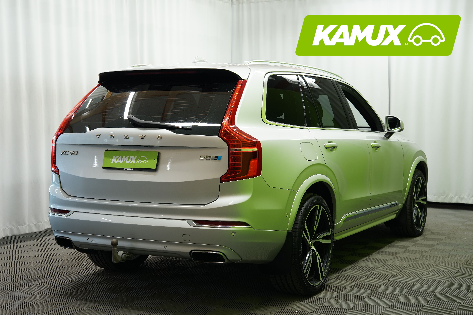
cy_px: 158
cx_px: 236
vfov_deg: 25.5
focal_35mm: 53
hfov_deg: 37.5
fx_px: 696
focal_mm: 53
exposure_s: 1/20
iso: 500
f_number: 5.6
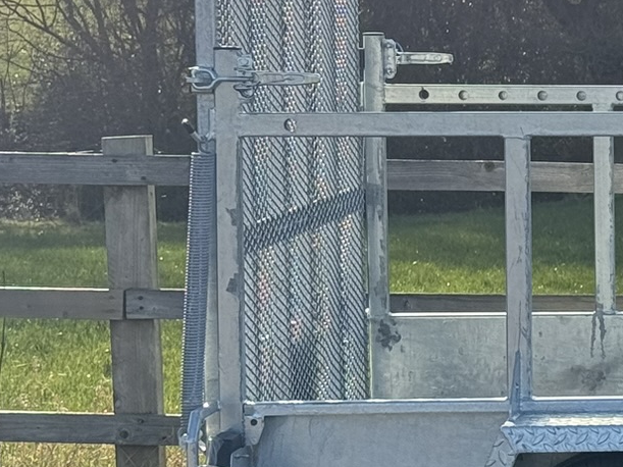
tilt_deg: -4.1
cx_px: 1022
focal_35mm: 161
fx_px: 2897
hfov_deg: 11.6
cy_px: 201
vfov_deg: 9.2
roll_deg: +1.7
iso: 64
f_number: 1.78
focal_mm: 6.76
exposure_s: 1/2513
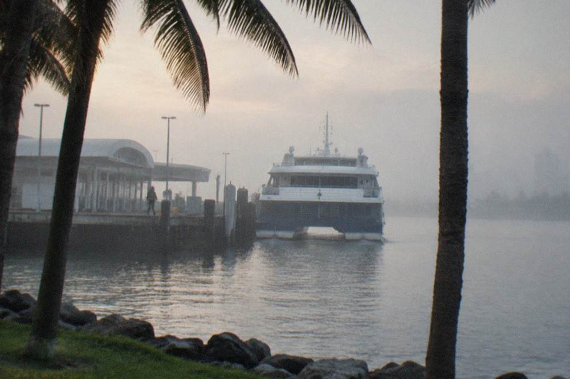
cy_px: 190
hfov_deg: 48.5
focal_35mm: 40
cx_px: 285
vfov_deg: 33.4
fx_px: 633
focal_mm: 40
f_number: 5.6
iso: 500
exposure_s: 1/800
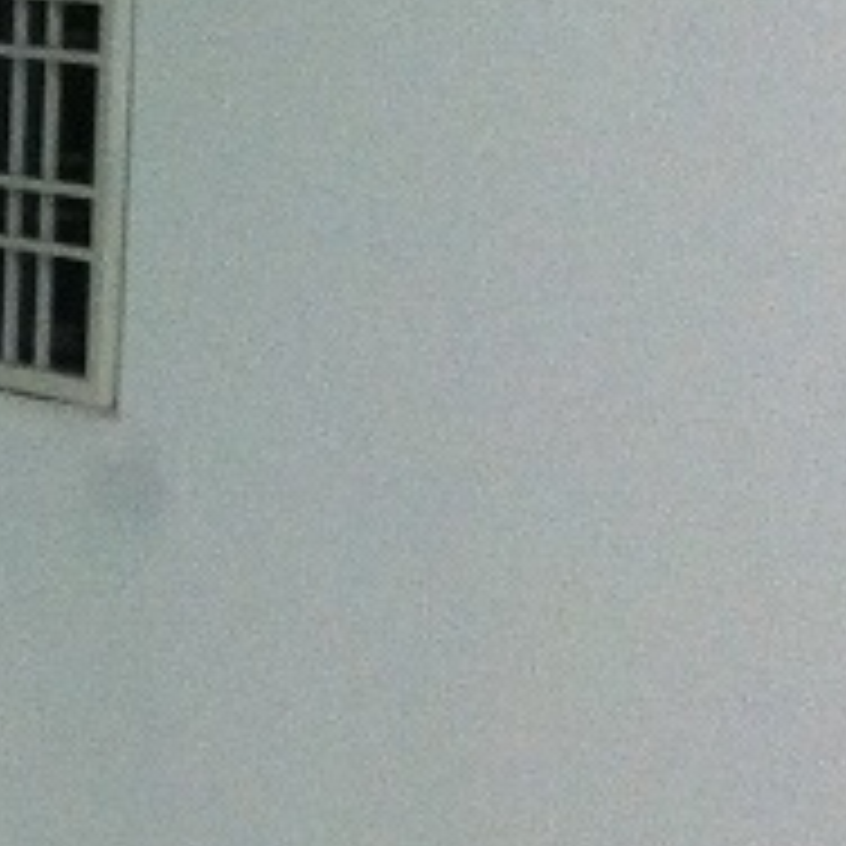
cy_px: 479
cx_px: -580
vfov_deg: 9.1
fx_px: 5309
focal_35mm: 192
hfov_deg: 8.8
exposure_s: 1/17
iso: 125
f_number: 2.8
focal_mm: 3.85
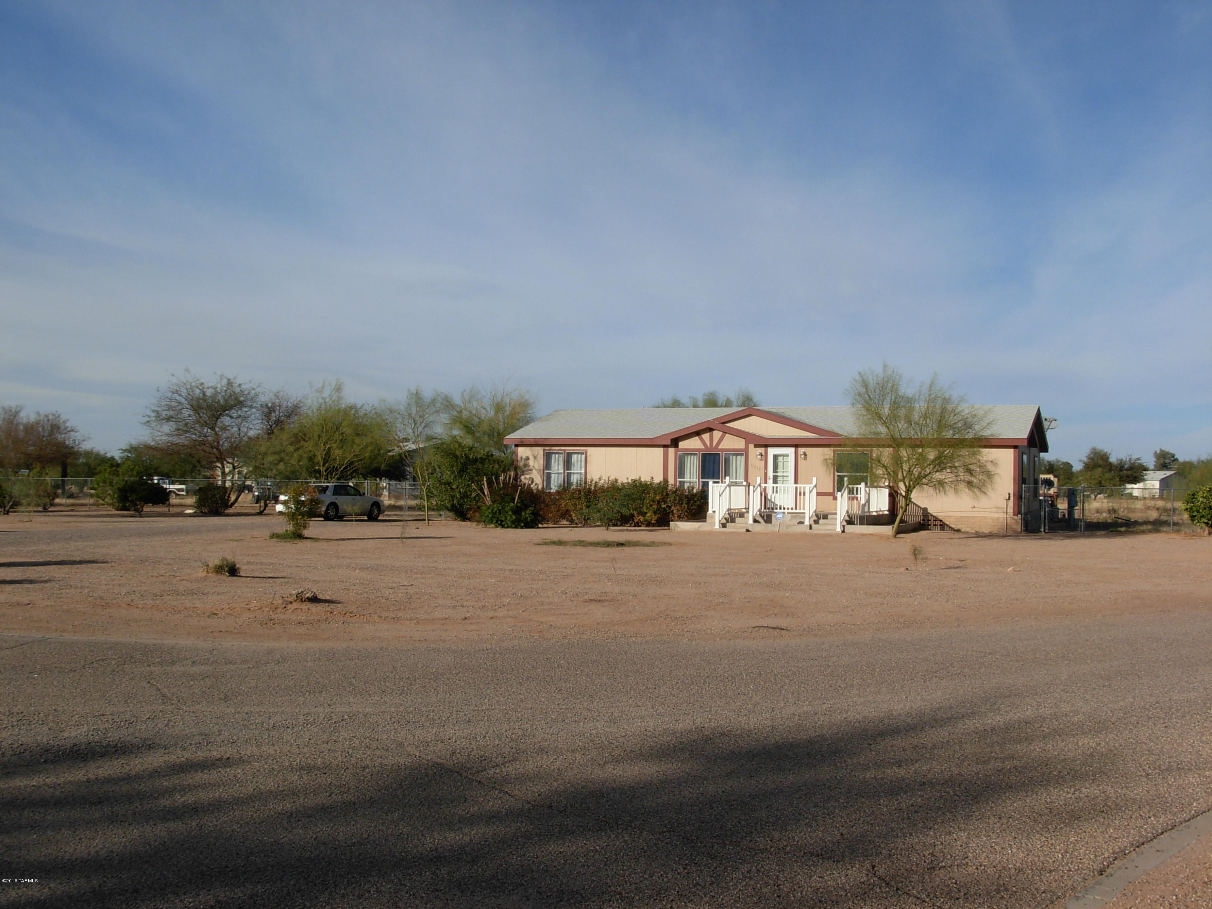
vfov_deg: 37.7
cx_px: 606
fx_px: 1330
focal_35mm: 38
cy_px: 454
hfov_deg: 49.0
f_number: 4.9
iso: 79
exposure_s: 1/813
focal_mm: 6.3
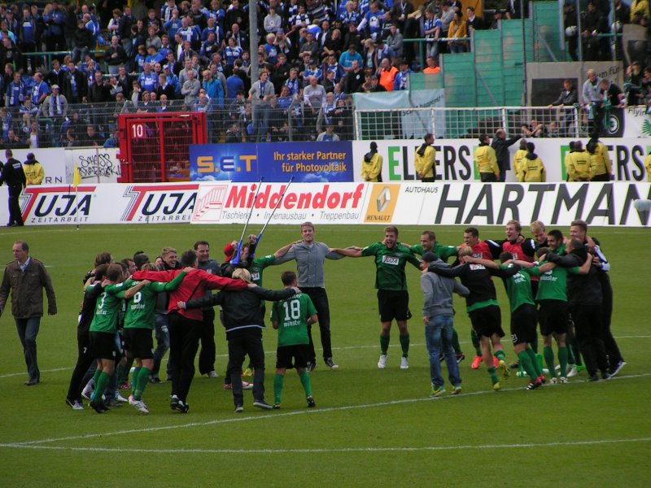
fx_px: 5585
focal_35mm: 297
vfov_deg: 5.0
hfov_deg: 6.7
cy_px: 244
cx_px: 326
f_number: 3.5
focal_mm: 45.4
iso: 64
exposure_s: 1/400
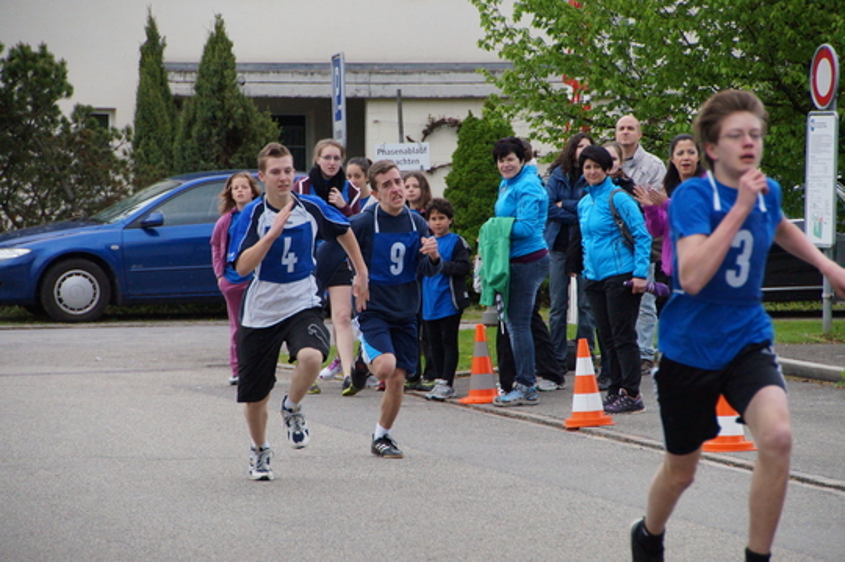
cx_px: 422
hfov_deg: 9.2
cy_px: 281
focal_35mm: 225
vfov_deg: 6.1
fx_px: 5276
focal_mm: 150
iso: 1600
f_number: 6.3
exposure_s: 1/2000
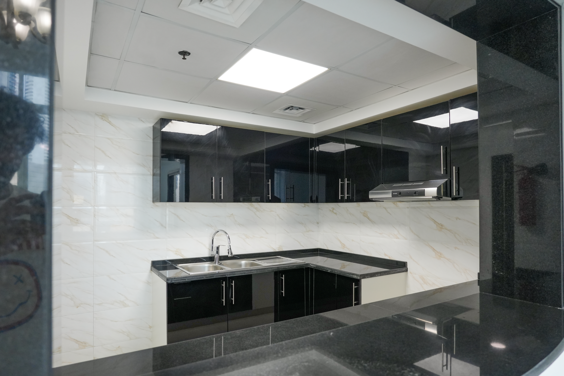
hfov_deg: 84.0
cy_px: 188
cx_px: 282
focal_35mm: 20
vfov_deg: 61.9
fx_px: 313
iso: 1000
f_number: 4
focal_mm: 20
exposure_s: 1/200
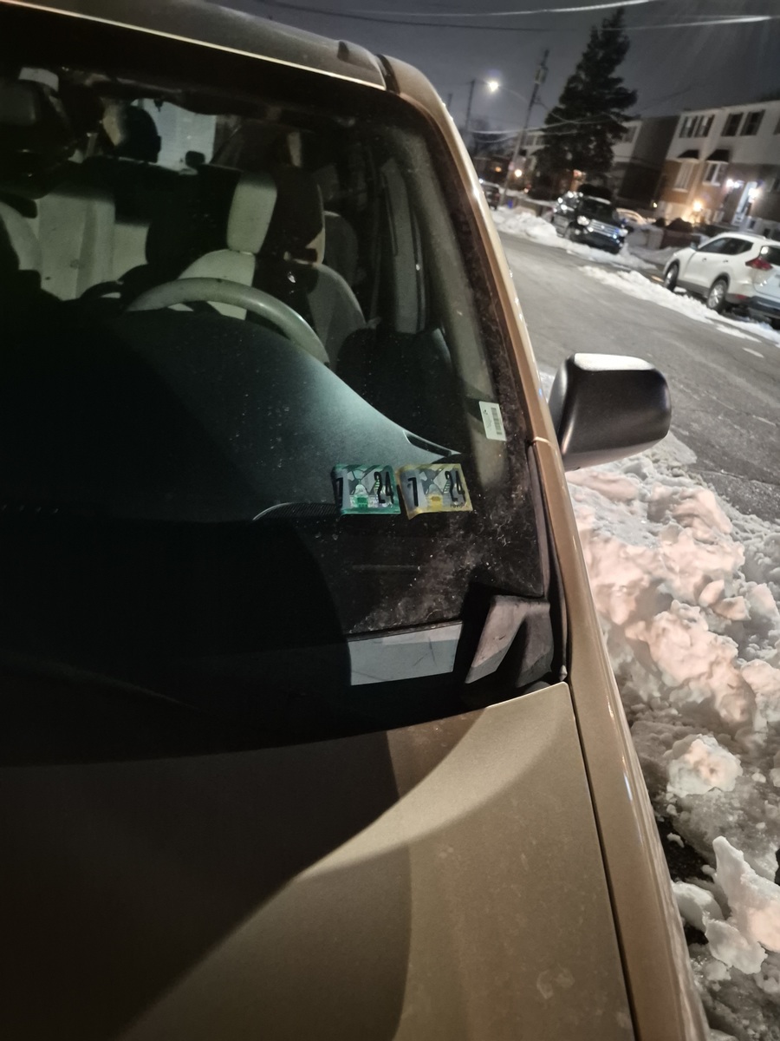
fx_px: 691
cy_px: 520
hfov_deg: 58.9
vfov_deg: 73.9
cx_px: 390
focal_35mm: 23
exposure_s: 1/15
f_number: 1.8
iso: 3200
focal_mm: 5.4
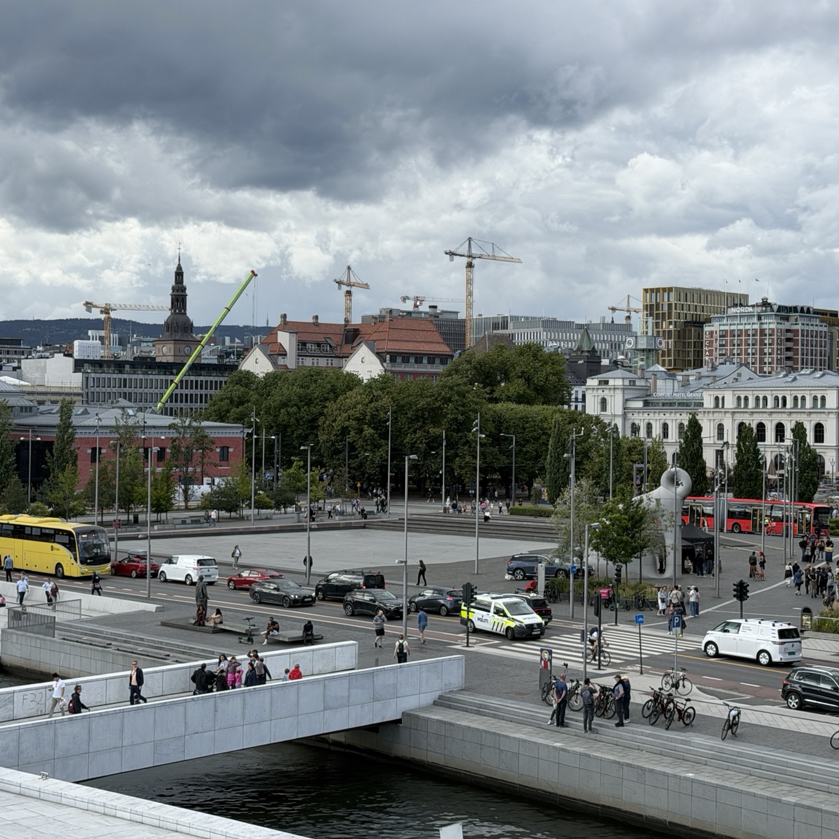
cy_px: 418
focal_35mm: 62
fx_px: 1700
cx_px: 422
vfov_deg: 27.7
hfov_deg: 27.7
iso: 64
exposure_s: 1/2342
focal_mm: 6.76
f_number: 1.78
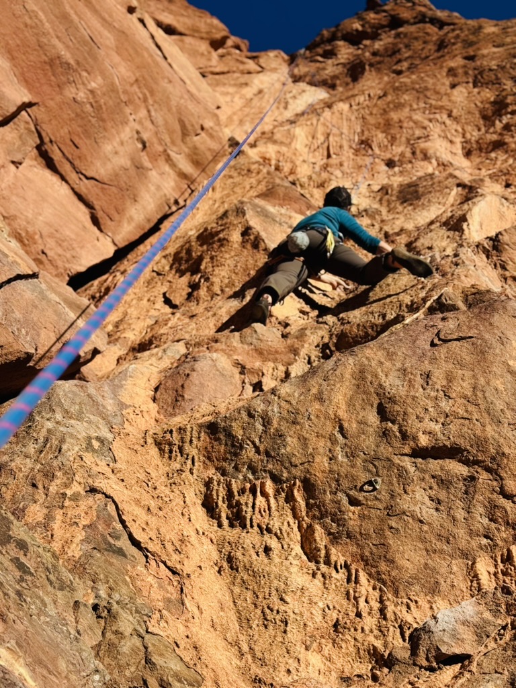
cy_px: 344
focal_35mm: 48
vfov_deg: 39.7
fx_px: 954
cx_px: 258
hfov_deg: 30.3
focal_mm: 6.76
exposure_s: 1/4049
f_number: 1.78
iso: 64
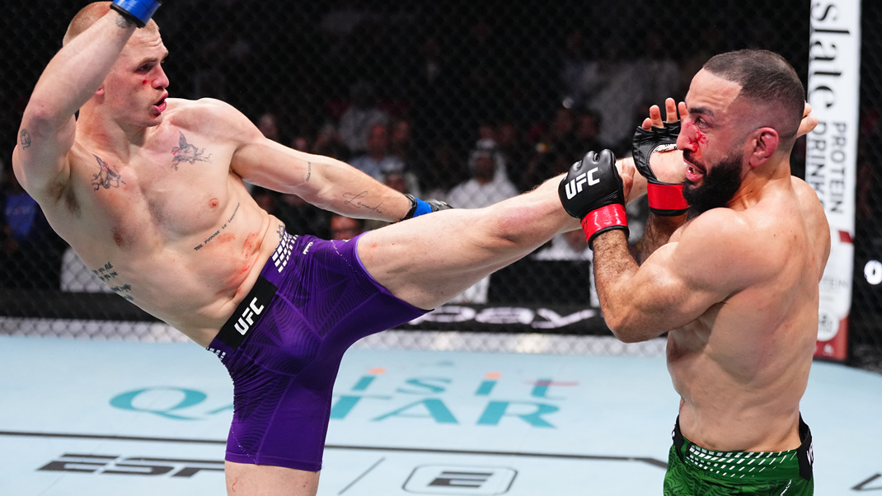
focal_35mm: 74
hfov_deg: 28.6
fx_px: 1731
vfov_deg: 16.3
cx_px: 440
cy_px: 235
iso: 3200
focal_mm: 70
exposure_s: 1/1250
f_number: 2.8
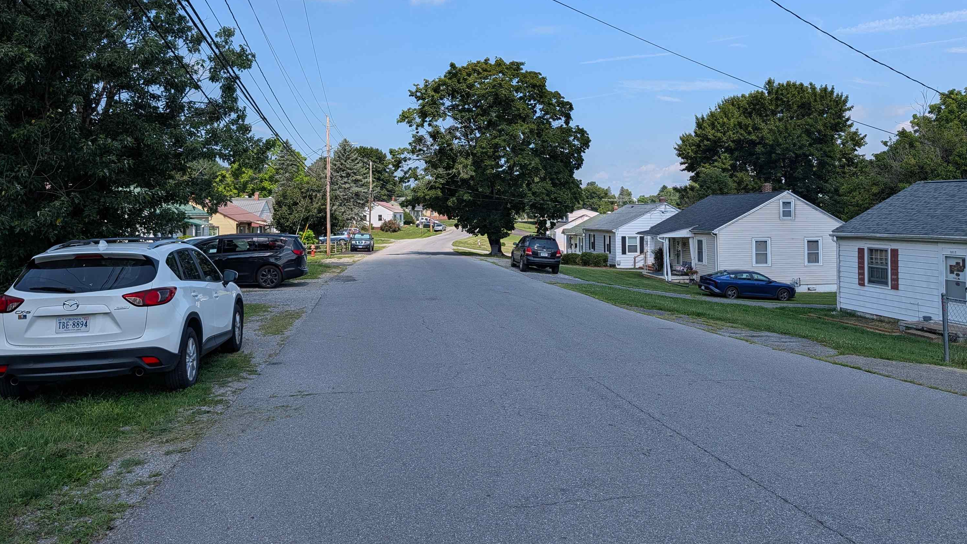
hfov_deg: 69.9
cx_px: 491
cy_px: 207
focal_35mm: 27
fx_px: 692
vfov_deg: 42.6
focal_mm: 6.9
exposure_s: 1/7874
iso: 20
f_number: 1.68
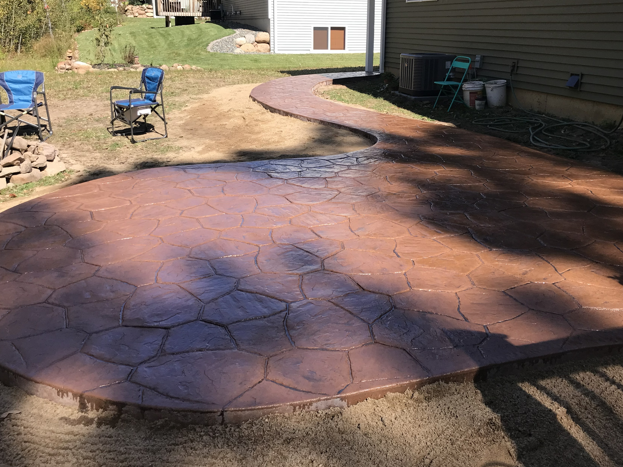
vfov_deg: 41.7
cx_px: 328
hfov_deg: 53.9
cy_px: 199
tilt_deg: -17.0
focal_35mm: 34
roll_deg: -0.5
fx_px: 612
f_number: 1.8
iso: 20
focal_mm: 3.99
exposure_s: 1/1114
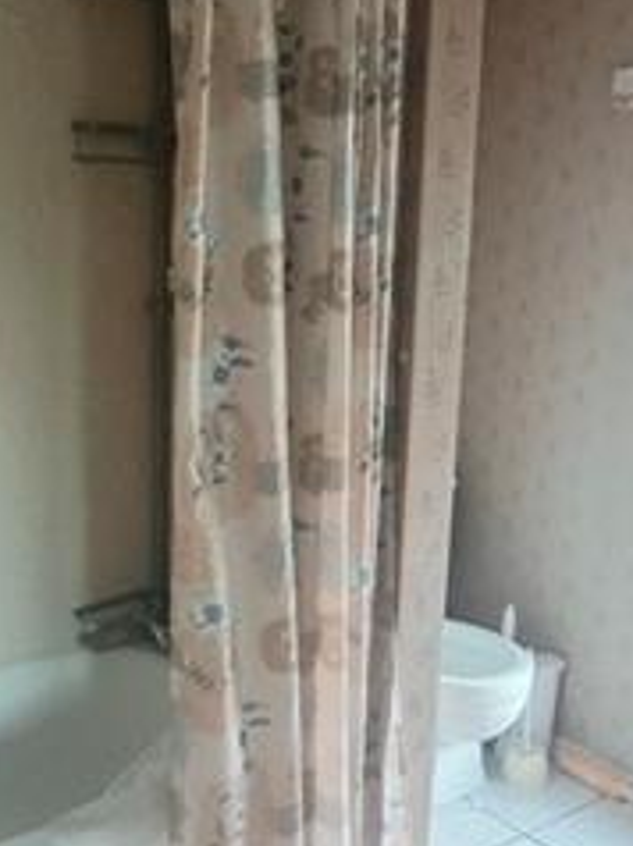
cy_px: 434
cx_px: 299
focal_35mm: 42
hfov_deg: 34.3
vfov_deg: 44.8
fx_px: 1026
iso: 1000
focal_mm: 2.2
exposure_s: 1/60
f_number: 2.2
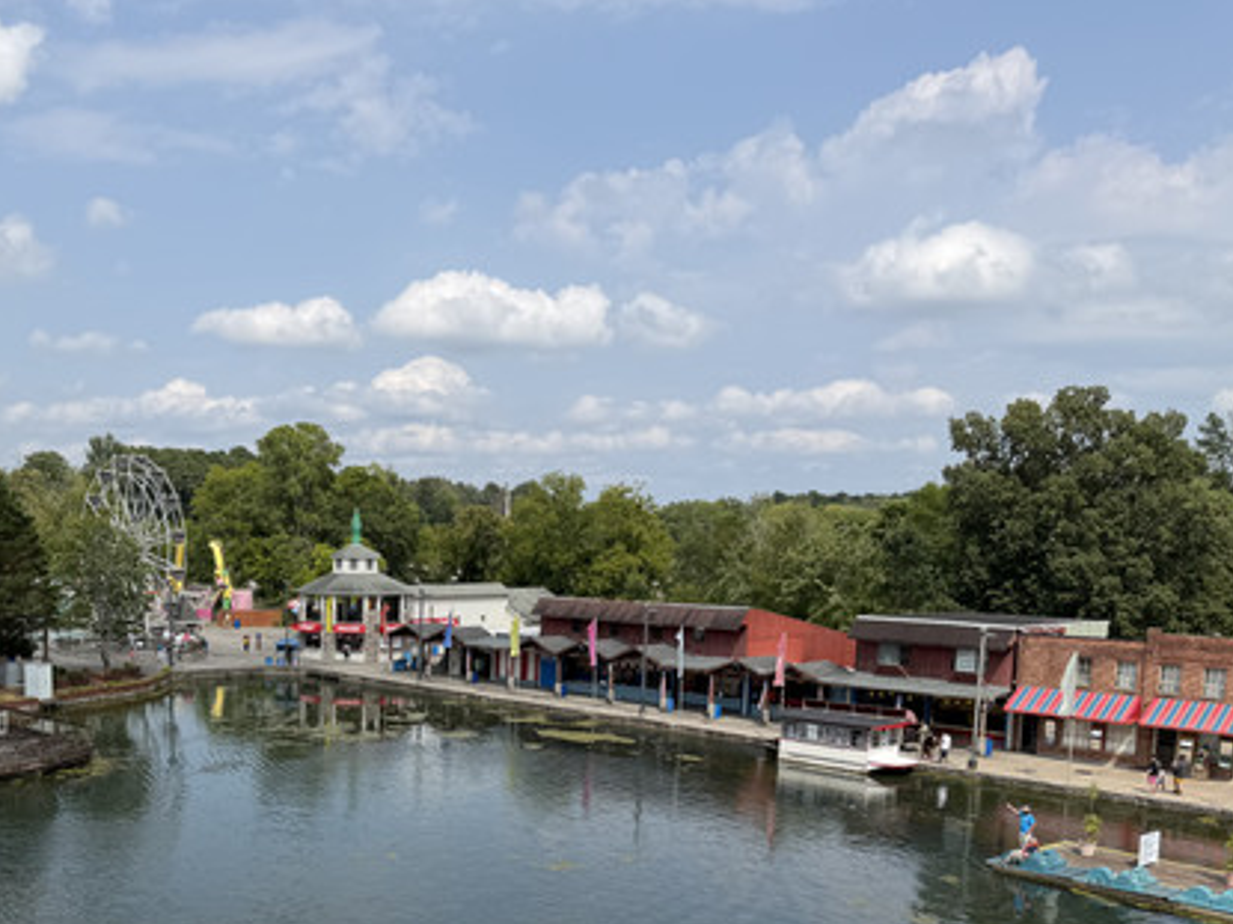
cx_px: 348
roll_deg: +0.3
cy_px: 704
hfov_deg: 48.7
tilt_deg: -7.3
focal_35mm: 37
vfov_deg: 37.6
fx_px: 1318
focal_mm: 6.76
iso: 80
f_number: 1.78
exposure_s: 1/5714
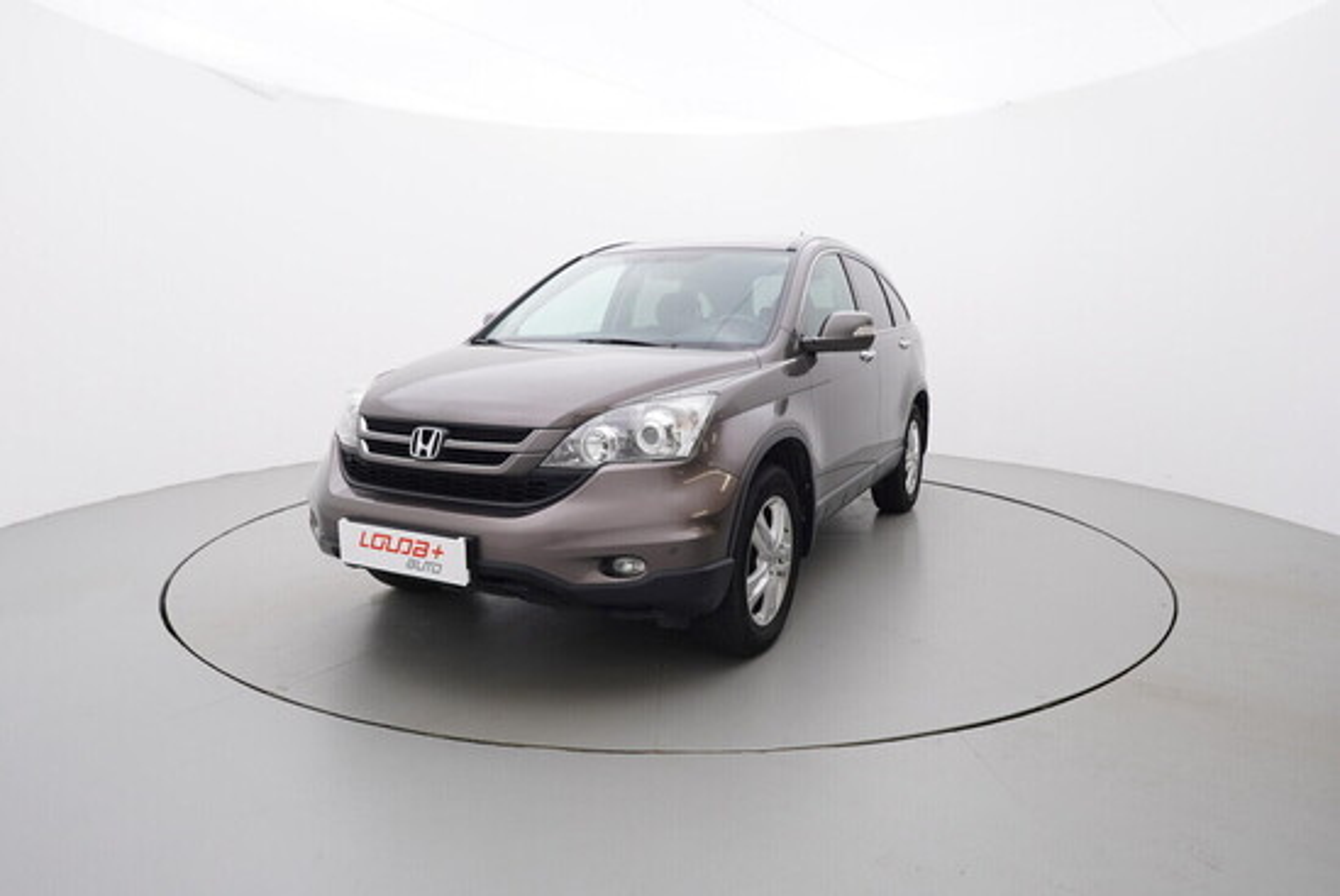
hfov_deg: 77.3
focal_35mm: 22
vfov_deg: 56.2
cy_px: 448
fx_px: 838
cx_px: 670
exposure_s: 1/80
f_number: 5
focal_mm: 15
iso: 200
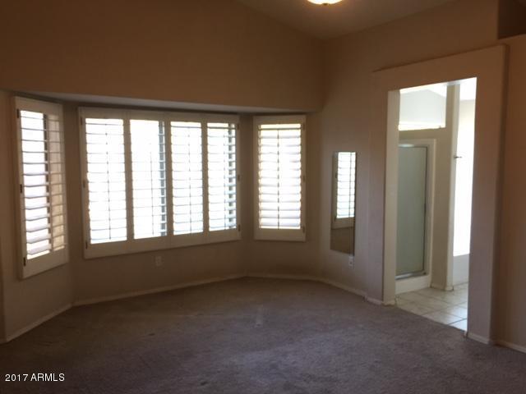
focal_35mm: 29
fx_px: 441
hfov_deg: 61.7
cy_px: 197
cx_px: 263
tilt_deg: -3.7
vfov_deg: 48.2
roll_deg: +0.3
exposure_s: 1/15
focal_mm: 4.15
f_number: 2.2
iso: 80
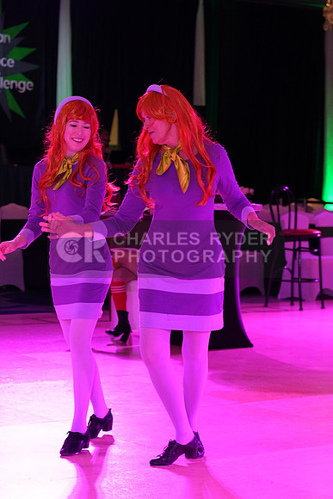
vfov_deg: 19.5
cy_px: 250
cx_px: 166
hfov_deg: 13.0
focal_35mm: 105
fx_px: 1456
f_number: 5.6
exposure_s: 1/250
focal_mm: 105
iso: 2500
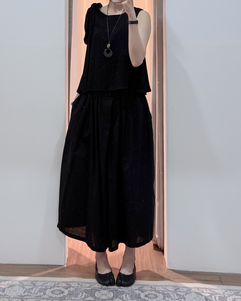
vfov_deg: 31.3
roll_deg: -0.9
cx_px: 110
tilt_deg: -22.5
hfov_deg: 25.4
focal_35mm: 60
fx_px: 535
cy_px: 111
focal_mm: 6.76
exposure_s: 1/50
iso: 160
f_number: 1.78
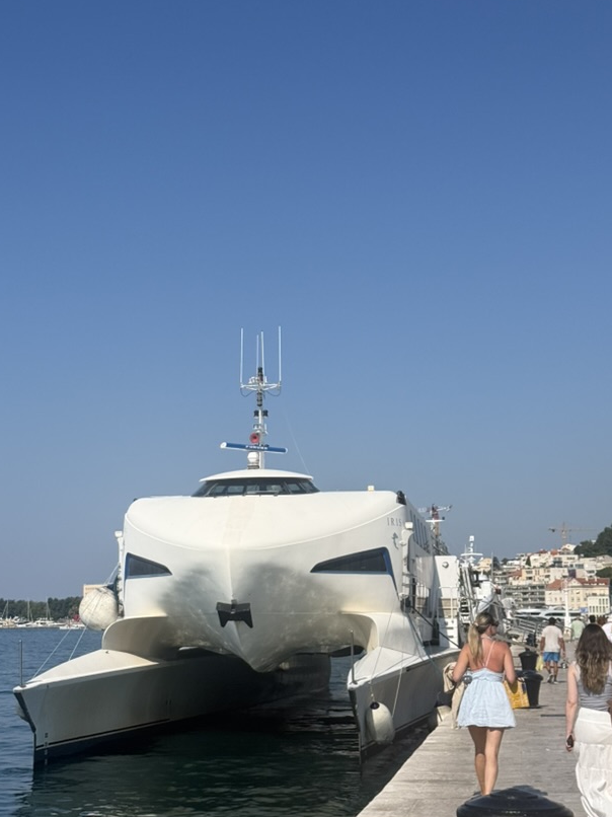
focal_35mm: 61
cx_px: 263
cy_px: 455
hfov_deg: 24.0
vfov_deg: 31.7
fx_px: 1439
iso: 64
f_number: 1.78
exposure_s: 1/7874
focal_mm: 6.76
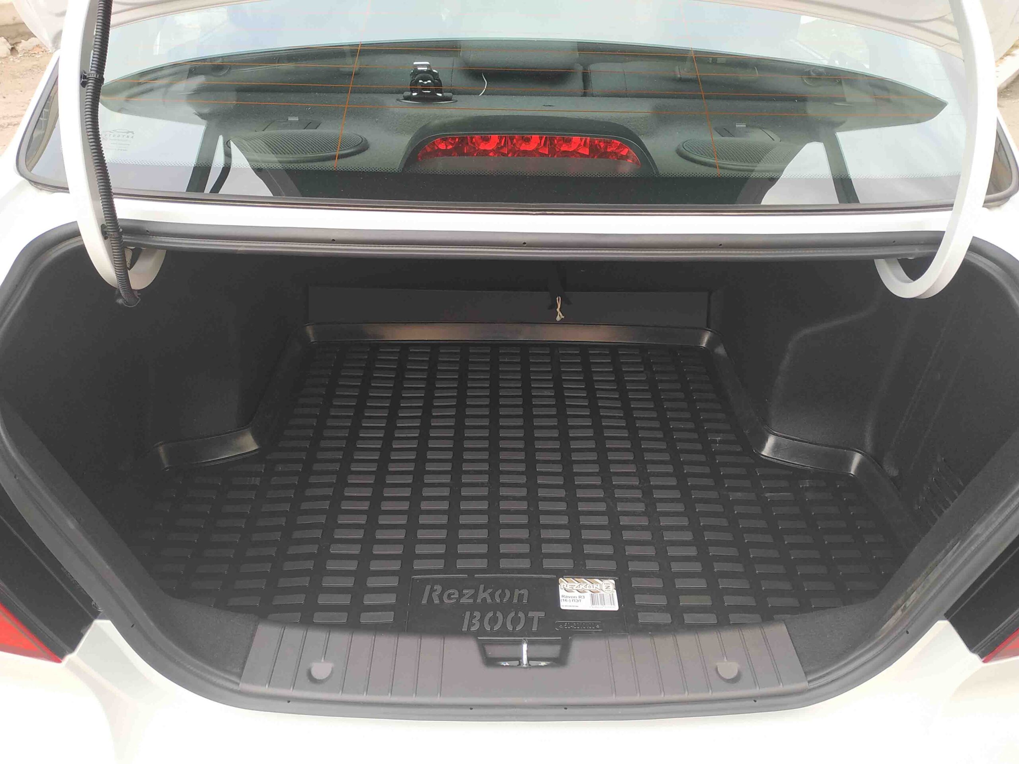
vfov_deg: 56.8
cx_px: 510
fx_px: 706
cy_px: 382
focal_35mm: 24
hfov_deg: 71.6
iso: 250
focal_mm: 3.94
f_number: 1.9
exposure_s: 1/187
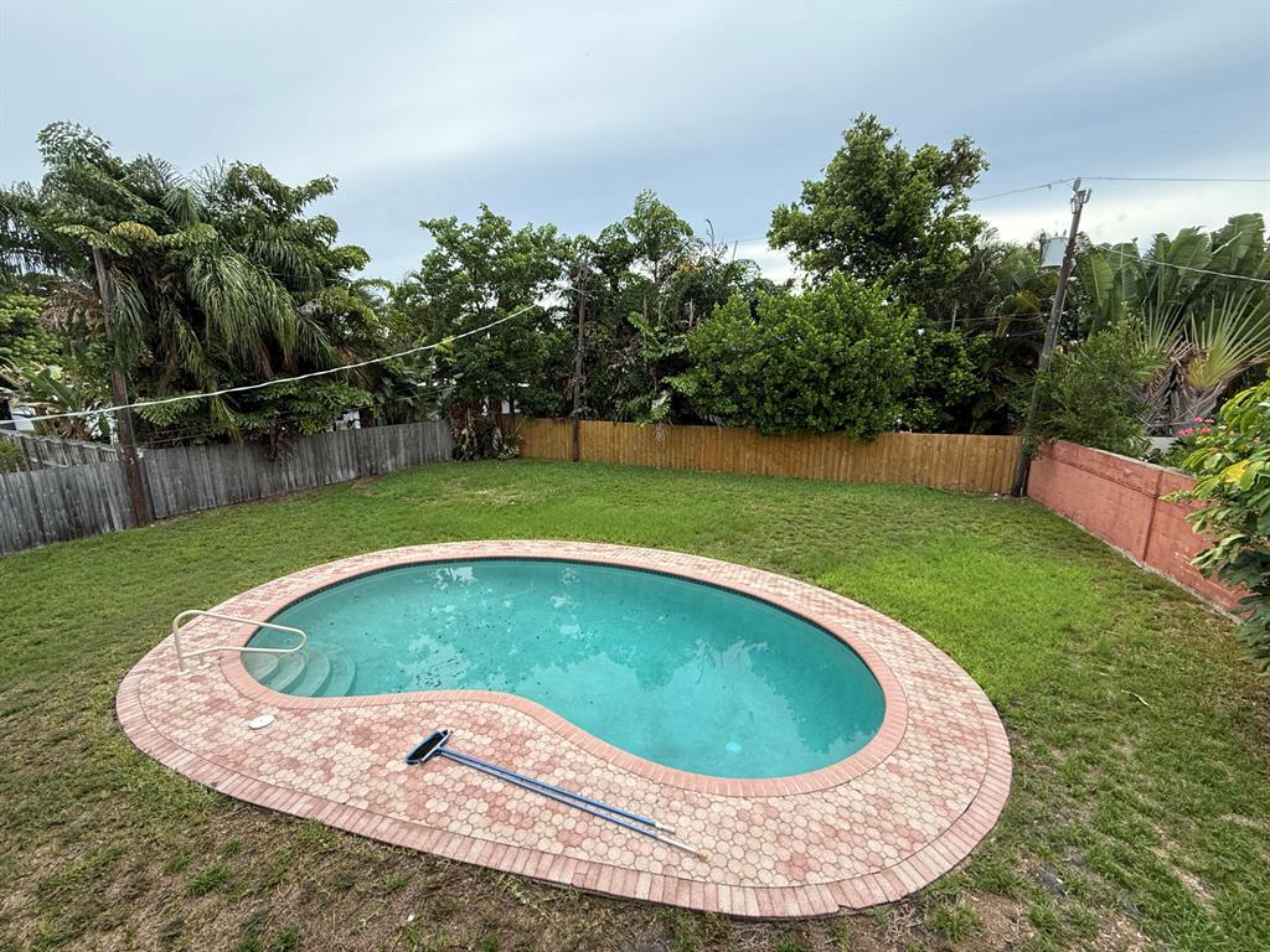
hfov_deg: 102.1
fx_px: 514
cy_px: 476
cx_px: 635
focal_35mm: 14
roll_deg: +0.5
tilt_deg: -12.5
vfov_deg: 85.7
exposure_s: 1/527
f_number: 2.2
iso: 64
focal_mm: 2.22
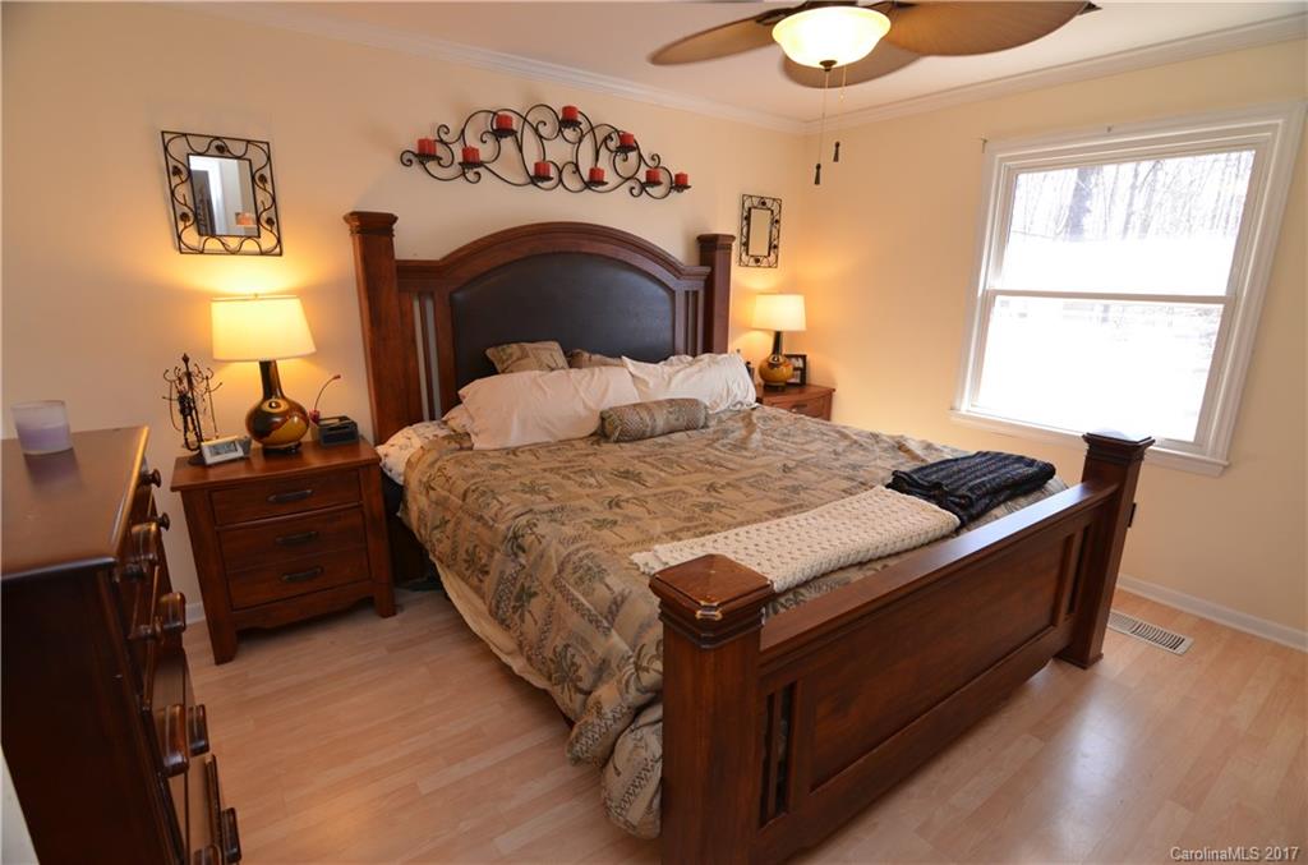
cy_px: 432
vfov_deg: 71.7
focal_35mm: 16
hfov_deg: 95.1
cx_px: 654
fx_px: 598
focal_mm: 11
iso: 360
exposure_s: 1/60
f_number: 4
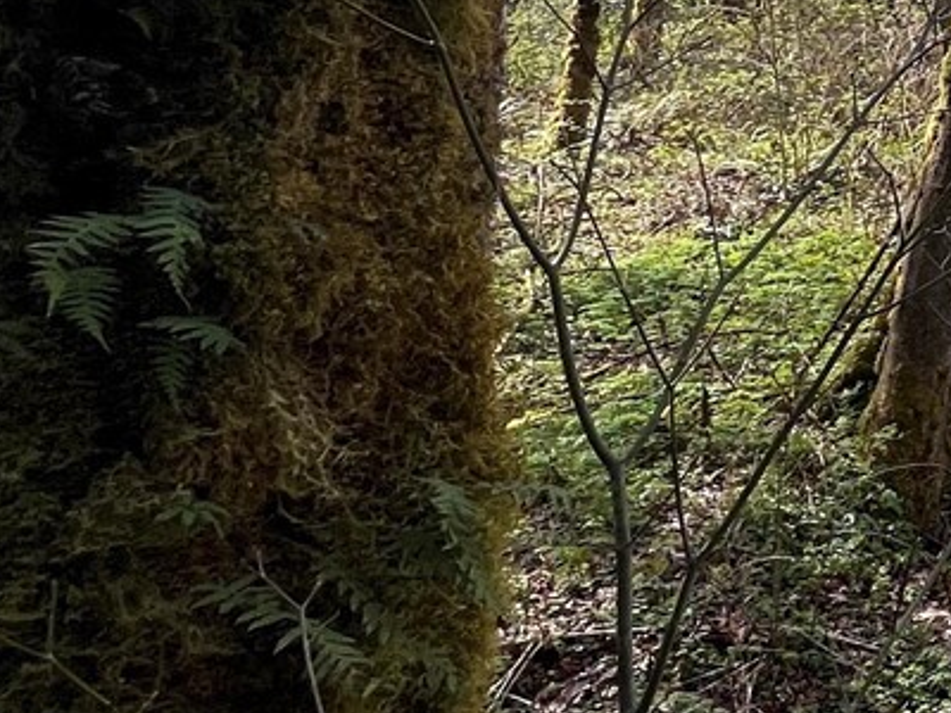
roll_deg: -0.7
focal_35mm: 52
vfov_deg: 26.5
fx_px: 1429
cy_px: -10
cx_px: 1847
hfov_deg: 20.2
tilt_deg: -5.7
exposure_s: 1/438
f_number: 1.8
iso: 32
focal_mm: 1.57
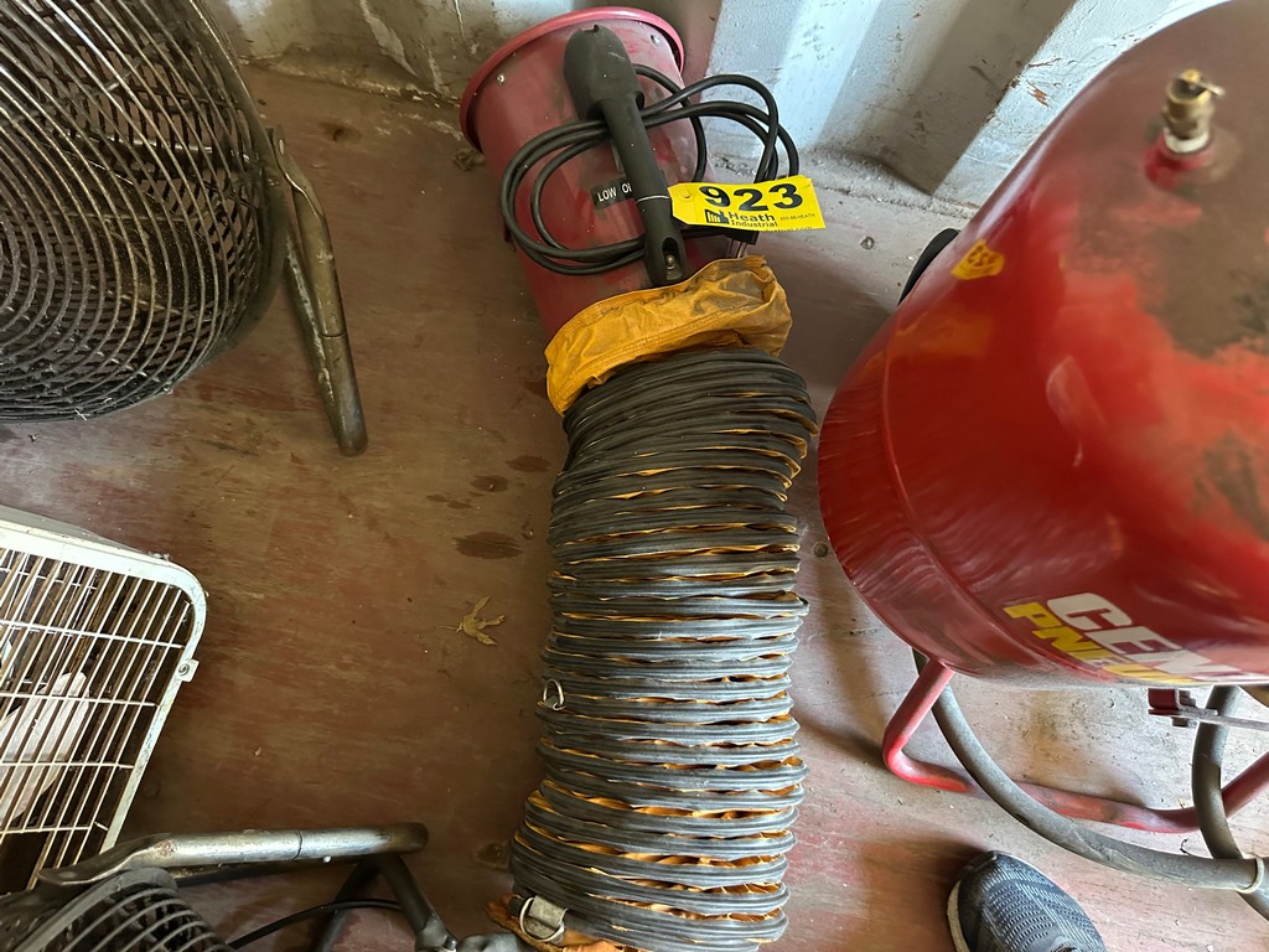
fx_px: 880
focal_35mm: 24
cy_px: 476
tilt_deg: -75.0
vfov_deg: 56.8
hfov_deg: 71.6
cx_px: 634
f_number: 1.78
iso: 1000
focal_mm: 6.86
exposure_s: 1/40
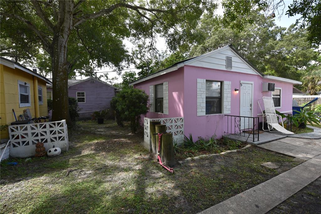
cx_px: 160
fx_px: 143
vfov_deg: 73.8
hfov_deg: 96.7
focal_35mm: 16
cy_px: 107
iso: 400
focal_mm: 16
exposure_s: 1/200
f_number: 7.1
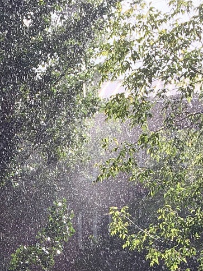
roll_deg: +0.1
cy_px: 232
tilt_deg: +0.7
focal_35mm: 96
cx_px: 116
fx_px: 750
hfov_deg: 15.4
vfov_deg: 20.1
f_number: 2.2
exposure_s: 1/506
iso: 25
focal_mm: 4.15
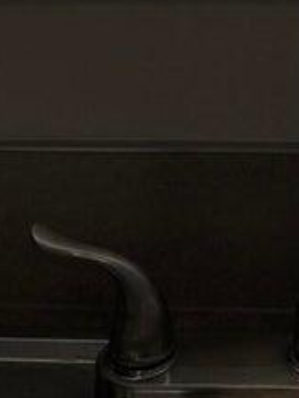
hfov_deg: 12.9
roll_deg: +0.3
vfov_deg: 15.0
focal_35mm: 113
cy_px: -336
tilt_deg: -2.0
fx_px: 1300
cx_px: 316
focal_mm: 6.76
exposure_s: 1/1395
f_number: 1.78
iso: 80
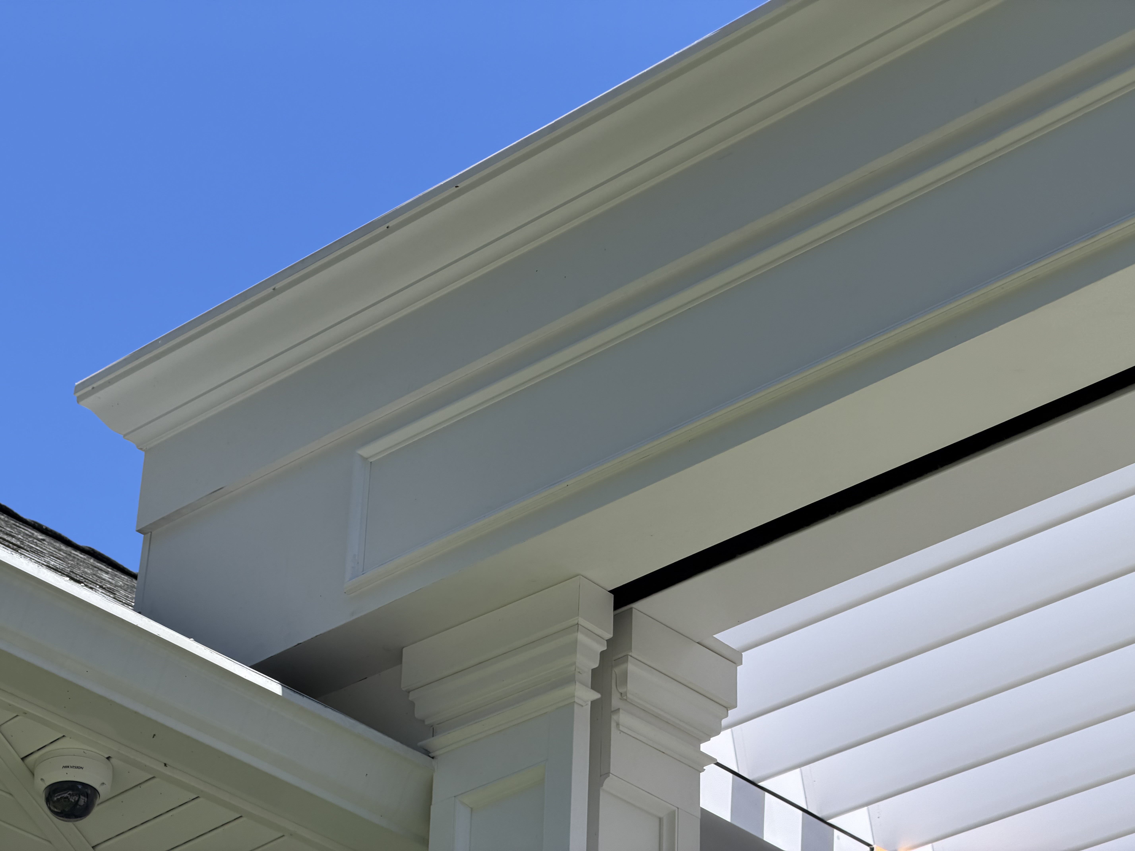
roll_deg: -2.3
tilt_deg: +31.5
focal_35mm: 100
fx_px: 3279
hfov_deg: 19.6
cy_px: 426
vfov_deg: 14.8
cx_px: 568
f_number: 2.8
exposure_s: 1/638
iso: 50
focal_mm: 16.89
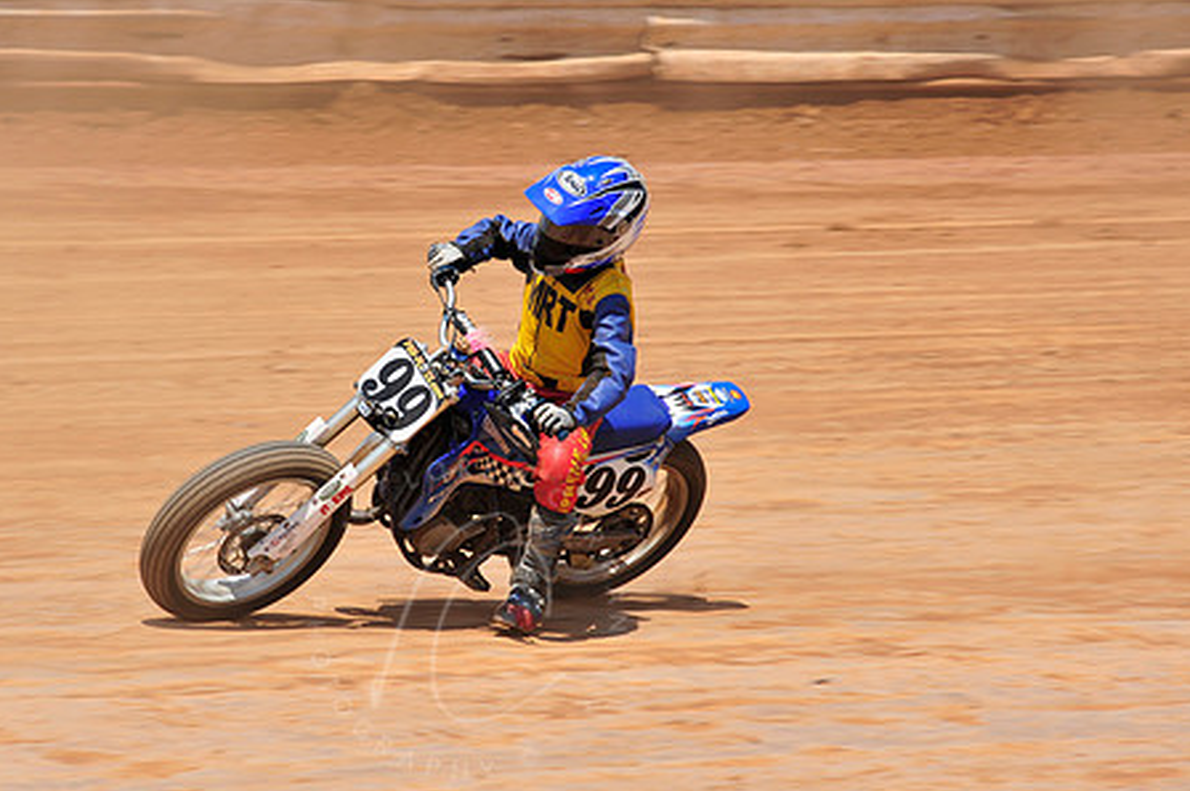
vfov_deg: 6.2
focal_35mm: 220
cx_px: 465
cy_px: 374
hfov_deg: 9.4
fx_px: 7267
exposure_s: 1/400
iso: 200
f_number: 10
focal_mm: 170
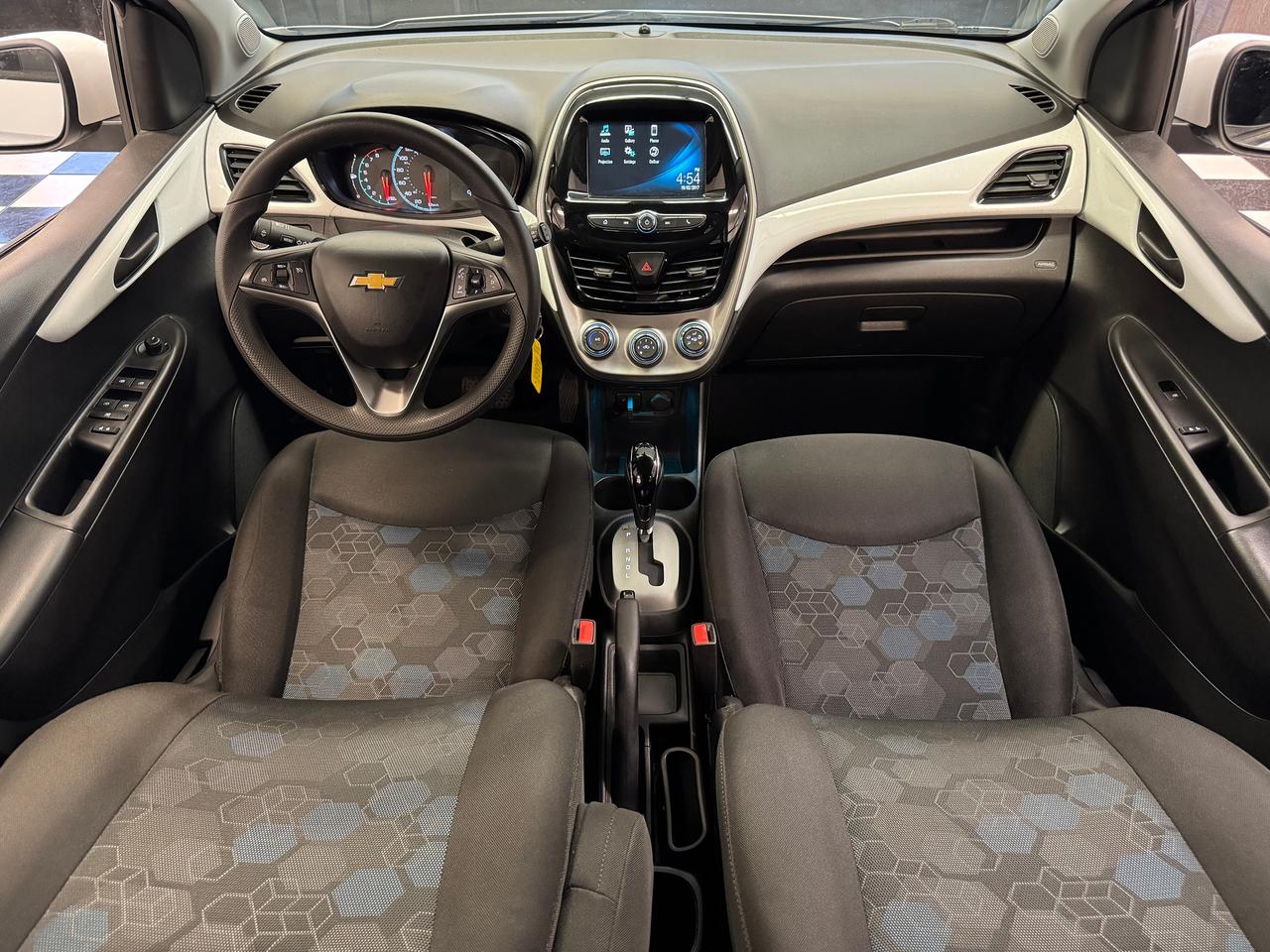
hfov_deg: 71.6
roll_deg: -0.4
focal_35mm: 24
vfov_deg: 56.8
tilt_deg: -40.2
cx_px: 635
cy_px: 476
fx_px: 881
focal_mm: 6.76
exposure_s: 1/30
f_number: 1.78
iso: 800
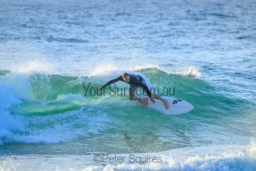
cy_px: 86
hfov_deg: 2.6
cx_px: 128
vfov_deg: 1.7
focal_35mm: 800
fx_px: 5690
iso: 3200
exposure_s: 1/2000
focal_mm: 800
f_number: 11
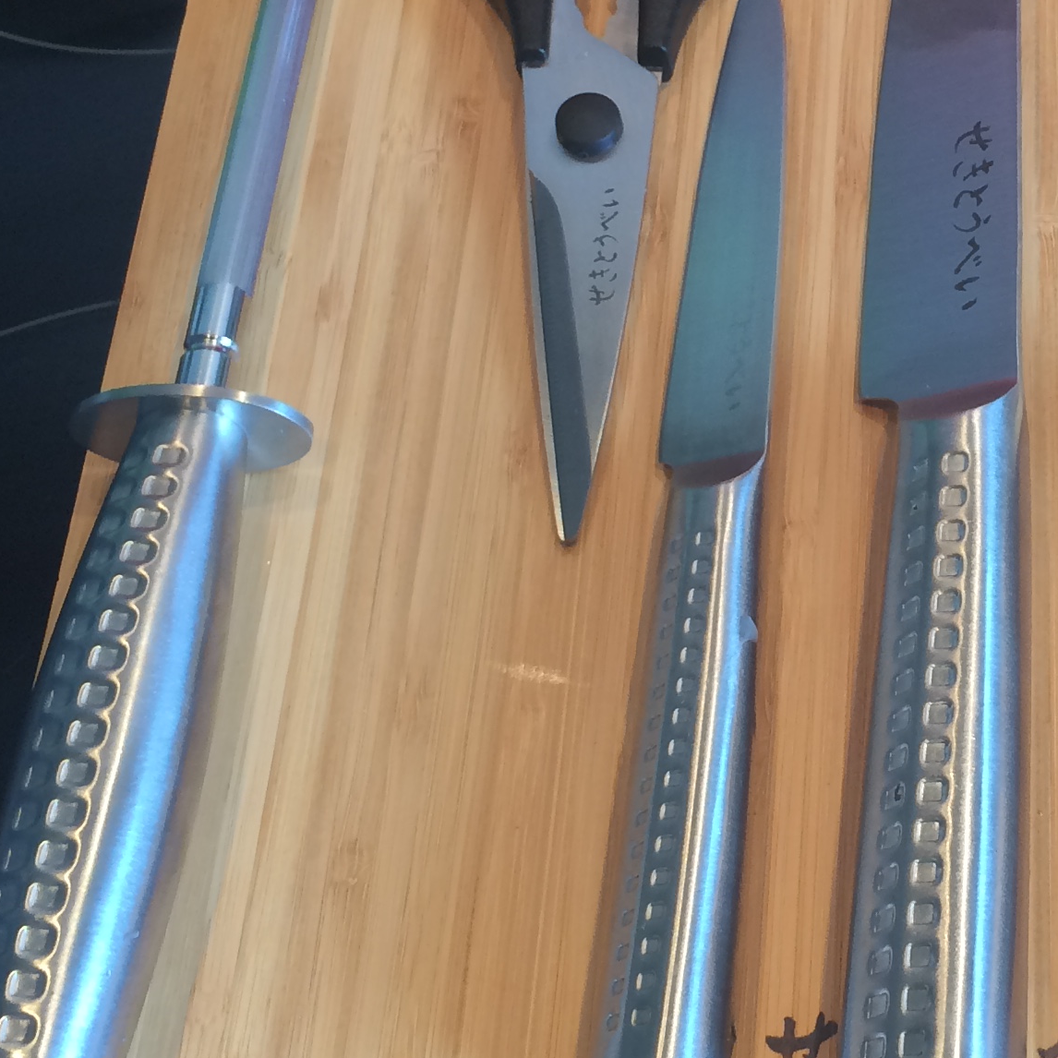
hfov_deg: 23.0
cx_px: 985
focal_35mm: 73
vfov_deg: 23.5
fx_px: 2524
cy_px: 318
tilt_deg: -59.9
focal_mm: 4.15
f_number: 2.2
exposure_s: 1/33
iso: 40
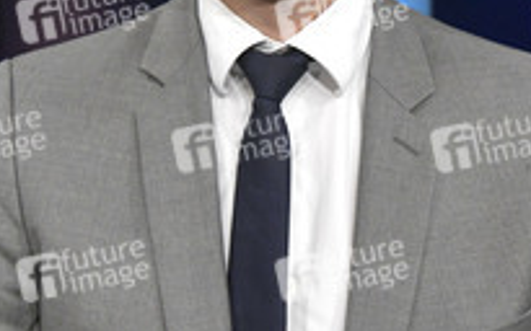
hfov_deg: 20.6
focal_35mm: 101
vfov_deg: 12.7
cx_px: 273
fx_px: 1461
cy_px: -52
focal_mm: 45
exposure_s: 1/200
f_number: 5.6
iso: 2500
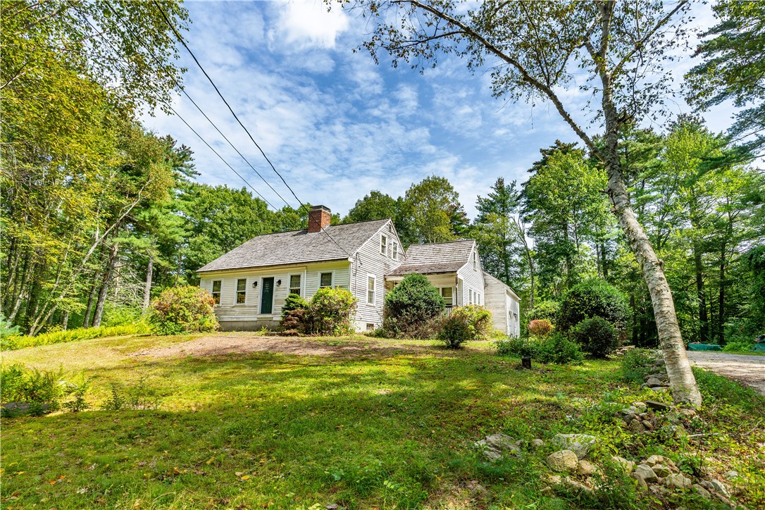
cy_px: 255
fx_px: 340
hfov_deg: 96.7
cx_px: 382
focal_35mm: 16
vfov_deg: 73.7
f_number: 6.3
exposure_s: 1/160
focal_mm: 16
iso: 100
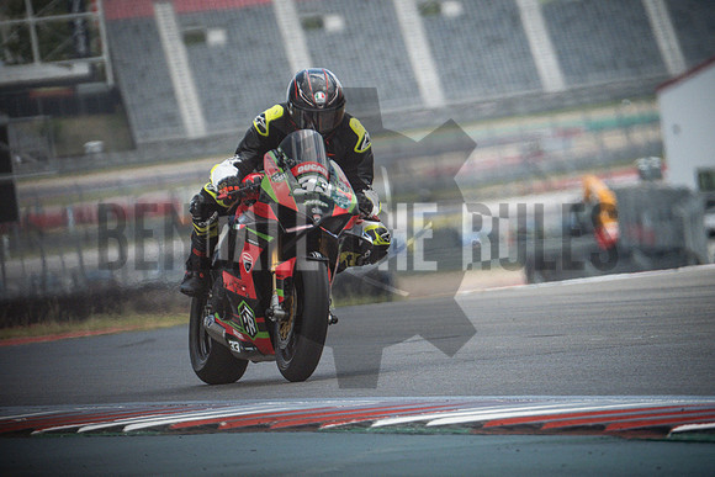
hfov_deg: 3.4
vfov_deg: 2.3
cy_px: 238
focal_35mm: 600
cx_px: 358
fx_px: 11919
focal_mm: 400
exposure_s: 1/2500
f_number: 5.6
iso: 3200
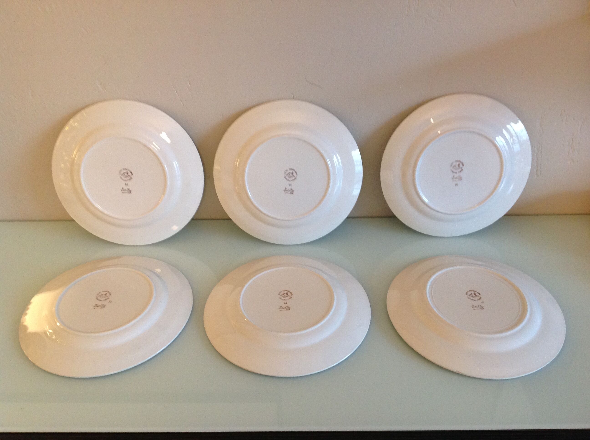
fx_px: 596
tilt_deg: -36.9
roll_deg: +1.2
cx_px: 295
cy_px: 220
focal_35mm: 35
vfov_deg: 40.6
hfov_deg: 52.7
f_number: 2.4
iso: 200
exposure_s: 1/17
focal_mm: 4.28
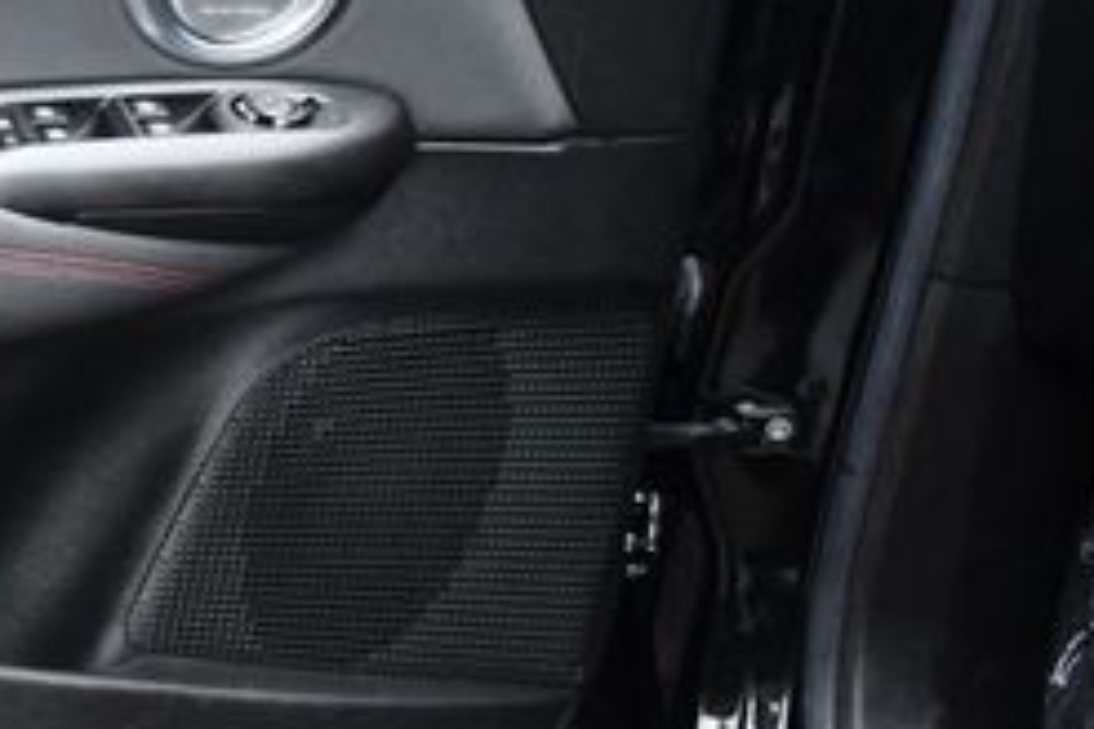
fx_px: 2370
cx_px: -271
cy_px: 213
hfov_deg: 23.4
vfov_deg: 17.4
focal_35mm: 78
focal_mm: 20
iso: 800
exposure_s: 1/160
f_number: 3.8
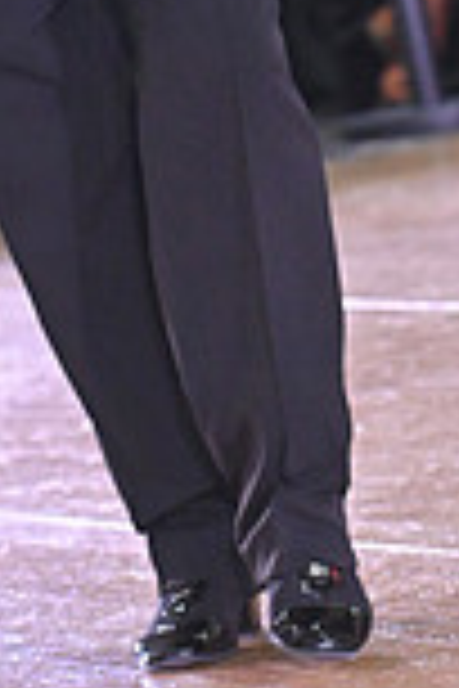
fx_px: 9810
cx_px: 506
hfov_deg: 2.7
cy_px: -459
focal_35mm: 513
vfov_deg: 4.0
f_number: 5
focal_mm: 135
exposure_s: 1/320
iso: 4000
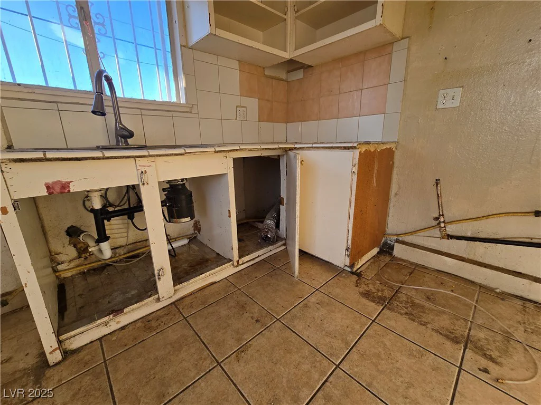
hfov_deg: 106.2
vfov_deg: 89.9
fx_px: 203
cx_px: 270
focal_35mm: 13
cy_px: 202
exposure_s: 1/254
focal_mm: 2.2
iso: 50
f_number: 2.2
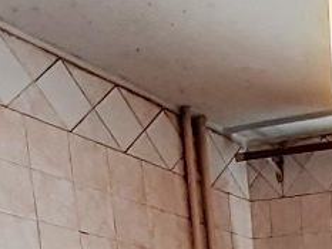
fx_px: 681
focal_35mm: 71
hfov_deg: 23.1
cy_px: 564
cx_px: 472
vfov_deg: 14.8
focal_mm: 1.42
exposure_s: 1/50
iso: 50
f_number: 2.2
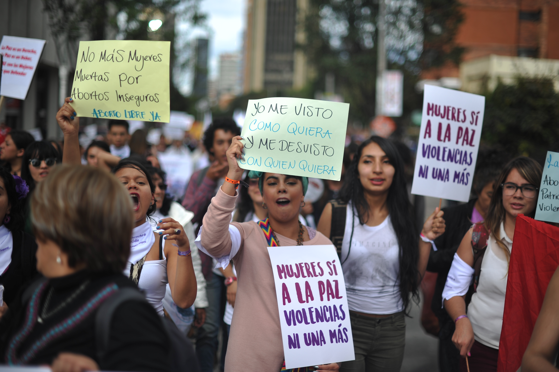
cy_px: 186
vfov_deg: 27.0
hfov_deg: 39.6
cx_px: 280
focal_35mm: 50
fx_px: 776
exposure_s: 1/4000
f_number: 1.6
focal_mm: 50
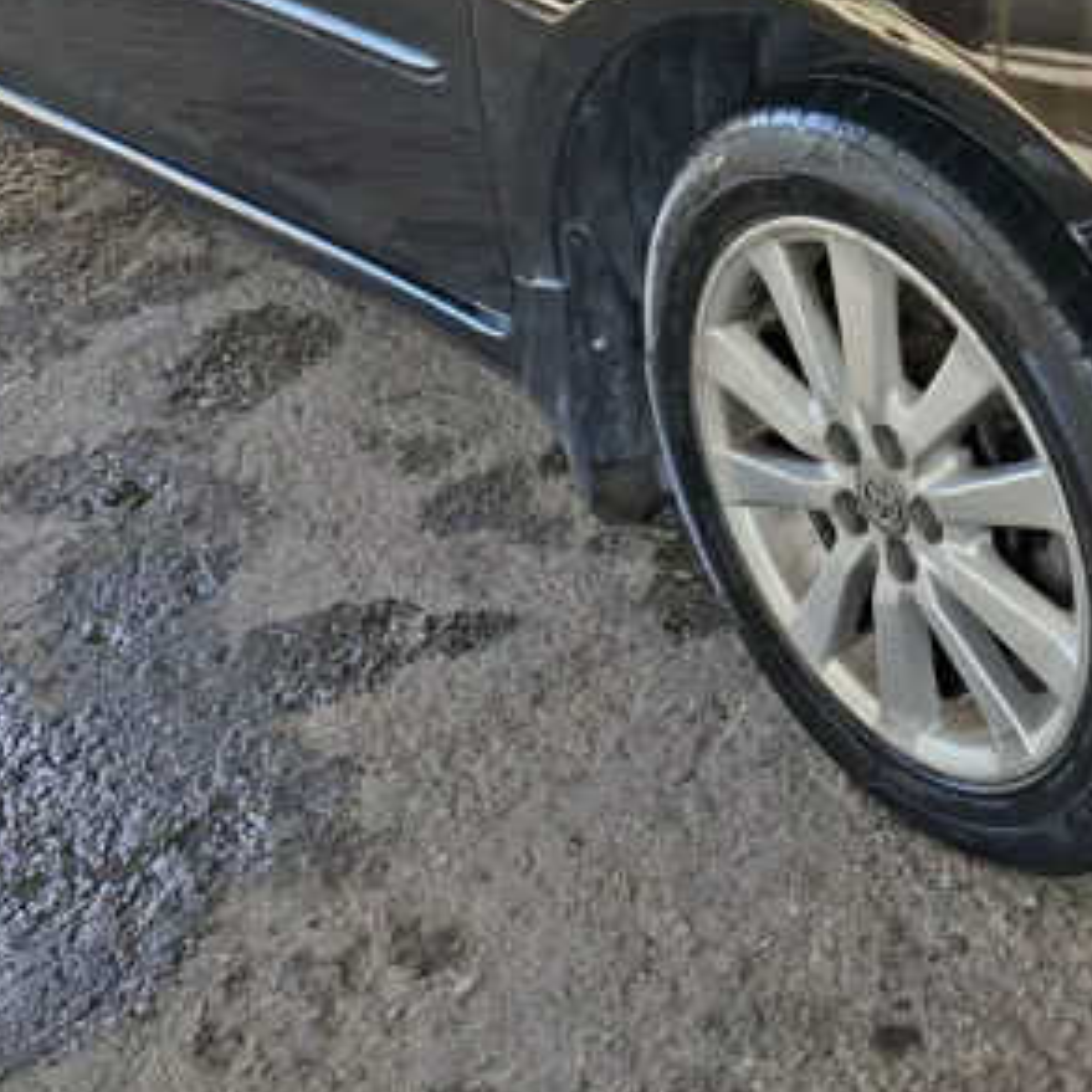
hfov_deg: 23.4
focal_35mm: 71
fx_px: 2534
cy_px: 7
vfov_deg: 23.3
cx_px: 1077
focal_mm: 5.54
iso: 50
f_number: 1.8
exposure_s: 1/270
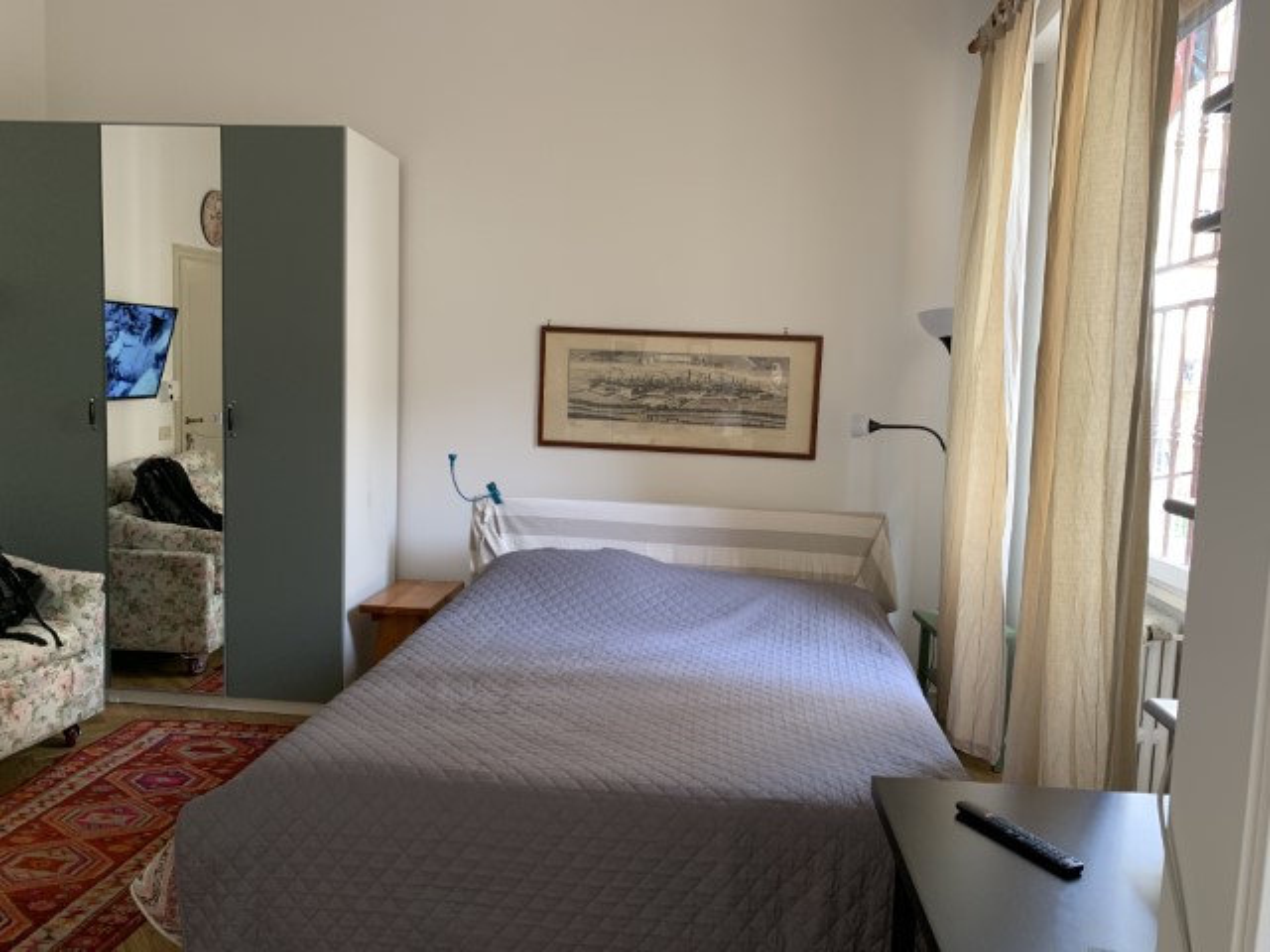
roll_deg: -3.2
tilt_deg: -5.0
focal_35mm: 26
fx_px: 954
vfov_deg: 53.1
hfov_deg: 67.3
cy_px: 476
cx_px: 635
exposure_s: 1/67
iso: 100
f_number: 1.8
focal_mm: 4.25
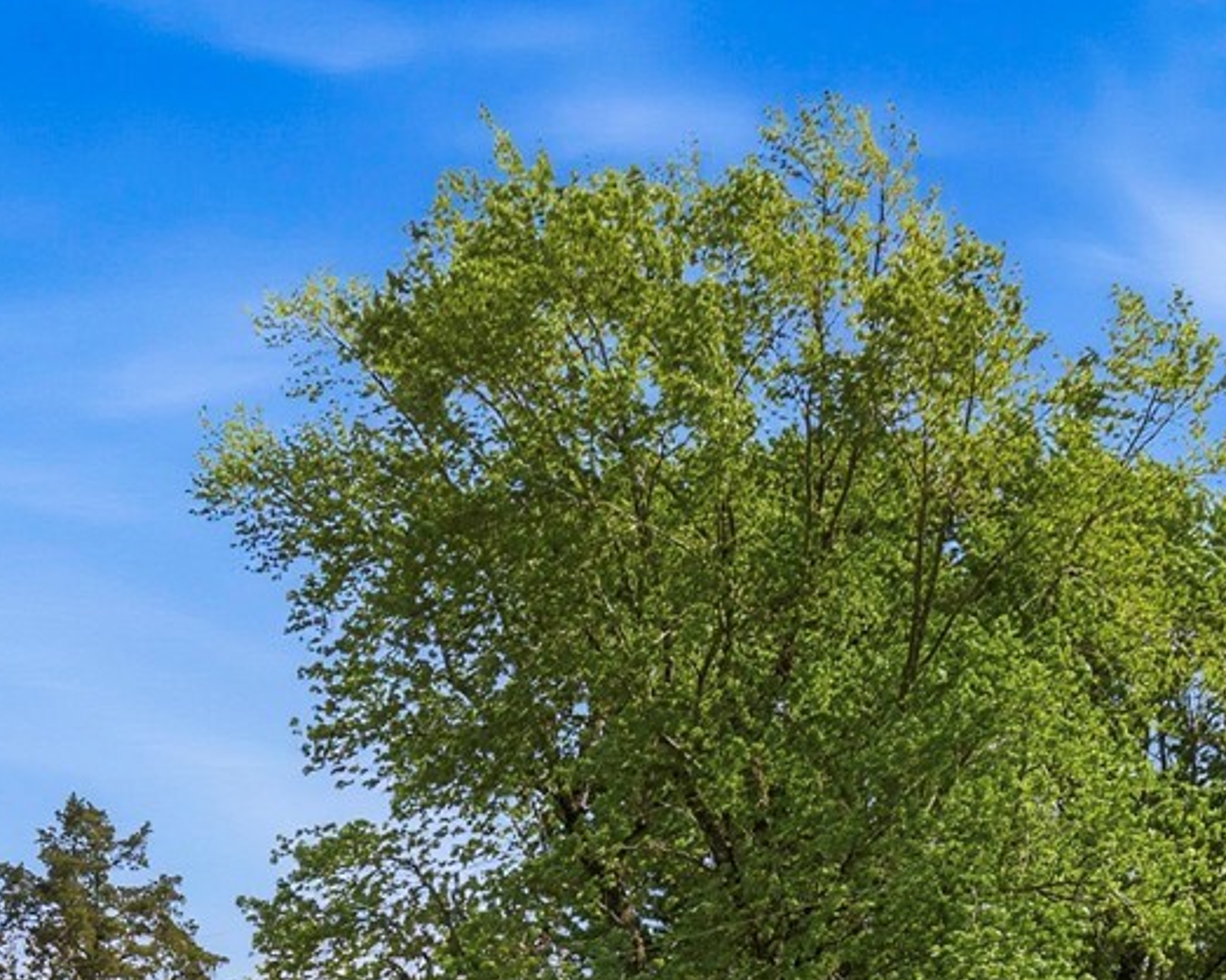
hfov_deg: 22.2
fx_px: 3119
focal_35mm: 86
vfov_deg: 16.6
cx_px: 492
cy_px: 1364
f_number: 1.8
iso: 140
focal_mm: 8.7
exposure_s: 1/20
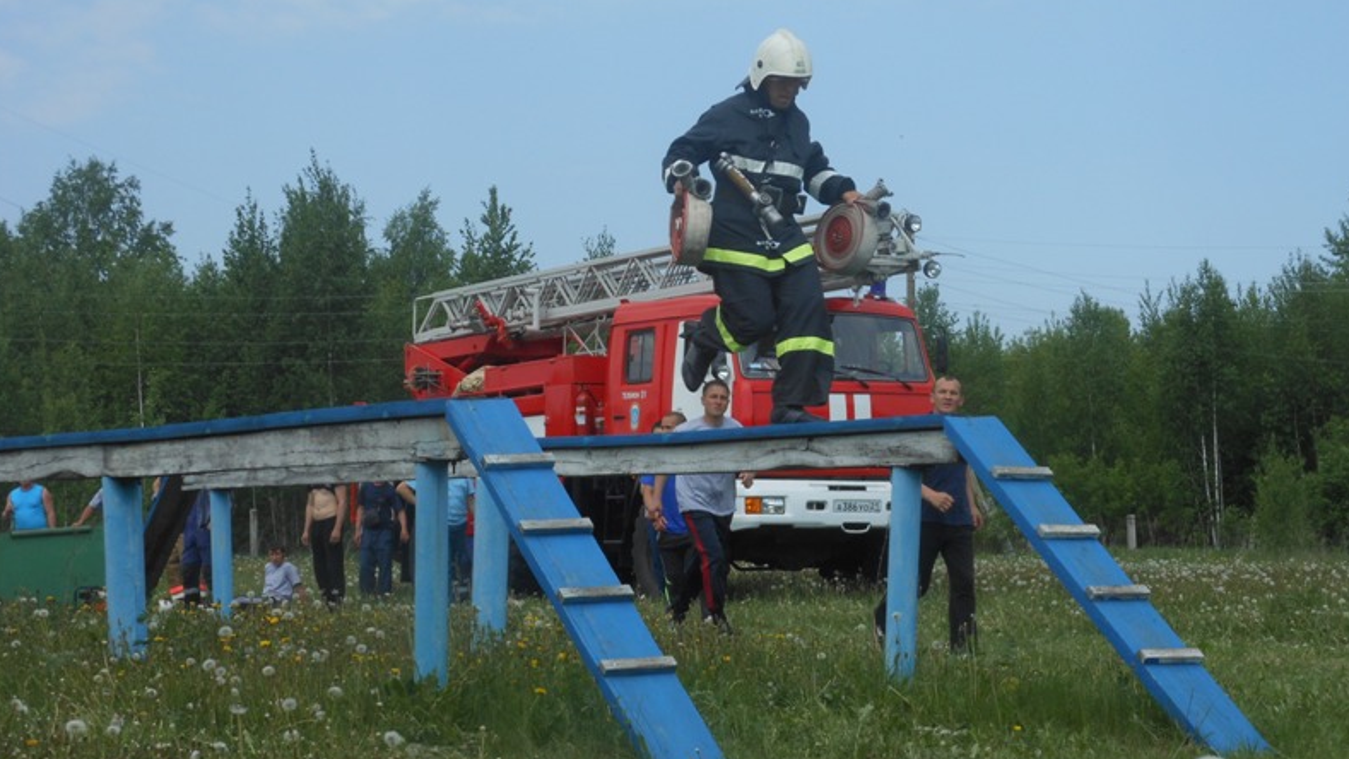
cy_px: 443
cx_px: 675
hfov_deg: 25.3
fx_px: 3005
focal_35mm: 84
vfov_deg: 14.4
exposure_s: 1/640
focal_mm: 13.6
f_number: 4.4
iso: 80
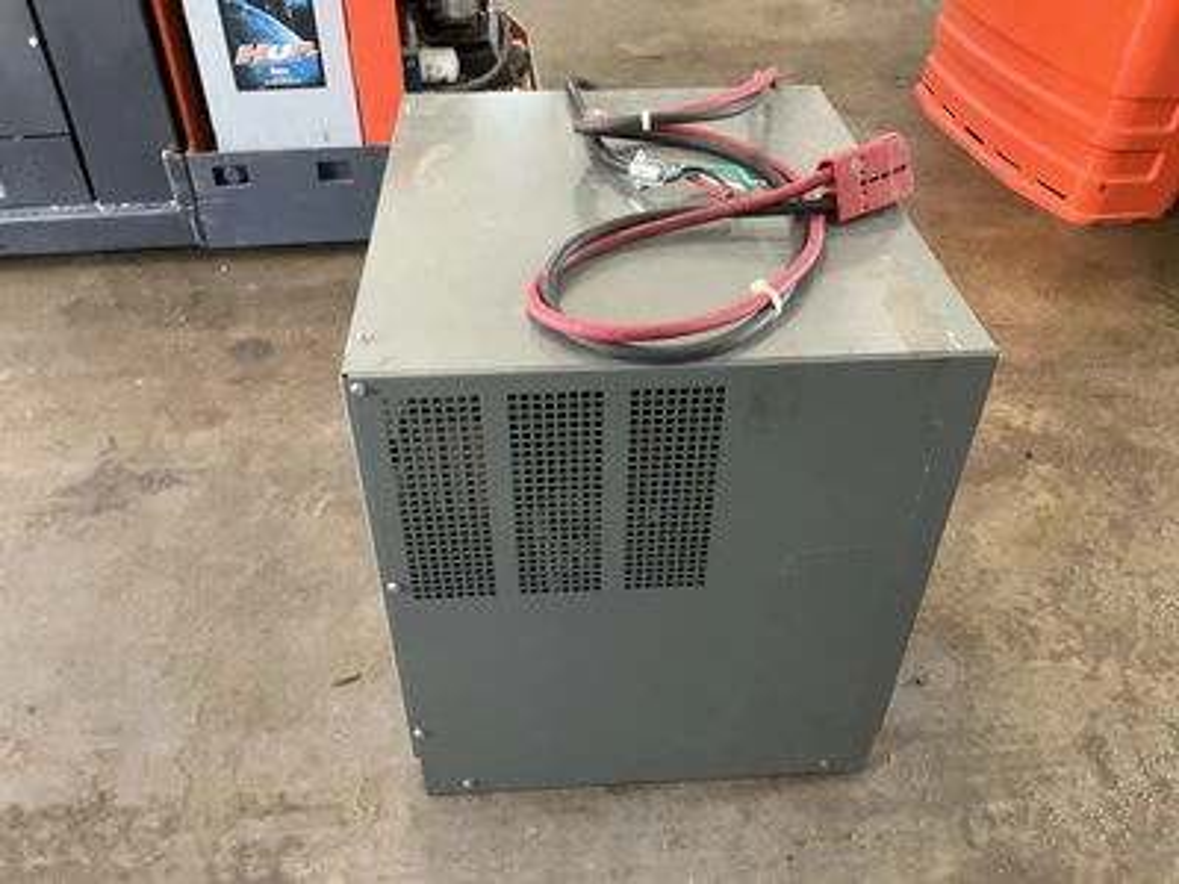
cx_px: 590
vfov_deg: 48.2
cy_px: 442
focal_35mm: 29
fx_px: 988
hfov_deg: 61.7
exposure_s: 1/60
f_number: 1.8
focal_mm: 3
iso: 250
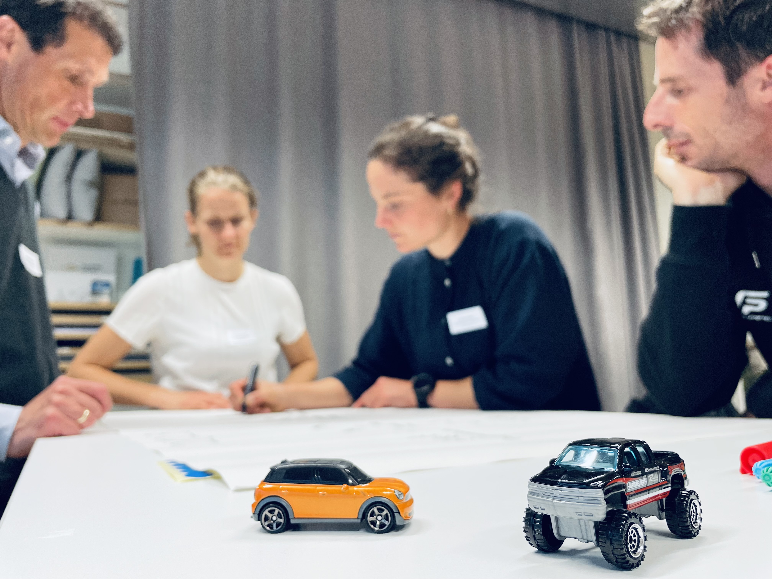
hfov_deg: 67.3
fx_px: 580
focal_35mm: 26
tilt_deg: +9.1
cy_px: 290
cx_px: 386
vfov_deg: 53.1
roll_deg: +2.5
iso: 64
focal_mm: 4.2
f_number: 1.6
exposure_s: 1/50
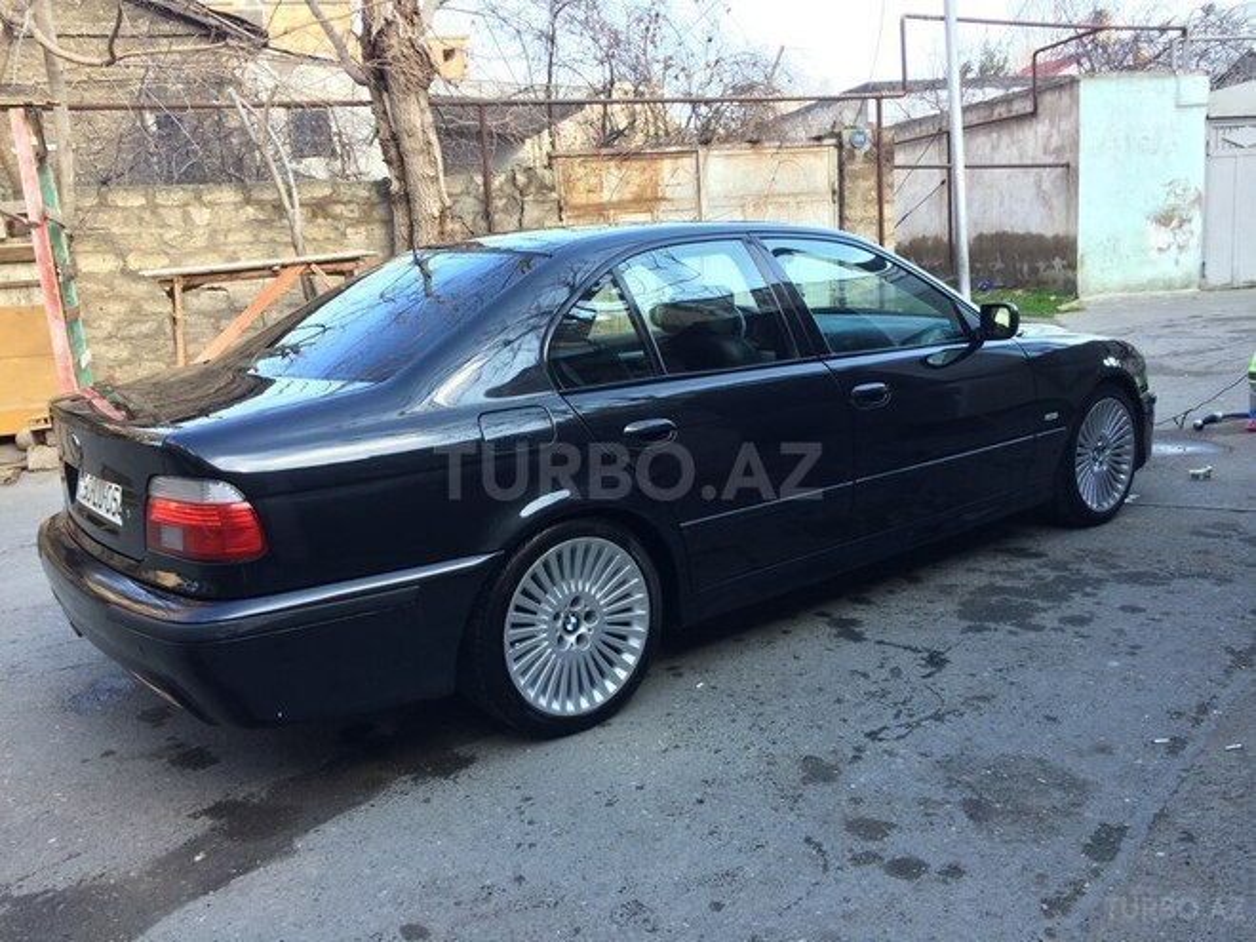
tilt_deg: -9.0
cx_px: 628
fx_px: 1052
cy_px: 471
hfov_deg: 61.7
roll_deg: +4.1
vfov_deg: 48.2
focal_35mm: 29
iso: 40
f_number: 2.2
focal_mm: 4.15
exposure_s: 1/100
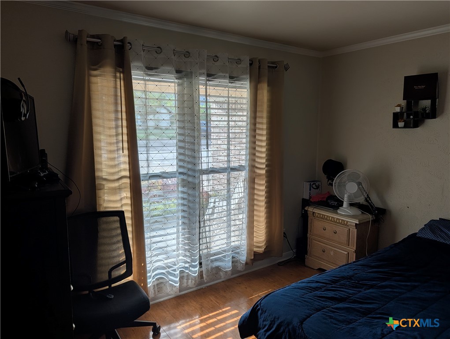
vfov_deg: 56.9
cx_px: 225
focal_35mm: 24
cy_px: 170
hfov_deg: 71.5
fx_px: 312
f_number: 1.68
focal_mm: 6.9
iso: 20
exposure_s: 1/387
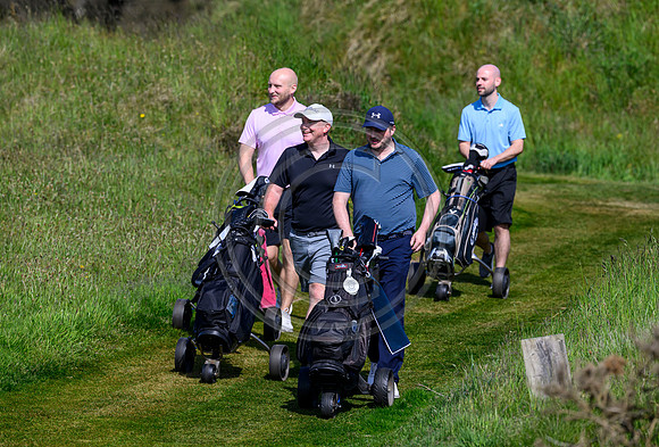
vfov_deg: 3.2
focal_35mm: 440
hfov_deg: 4.7
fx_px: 8100
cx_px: 365
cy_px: 204
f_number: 5
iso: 500
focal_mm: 400
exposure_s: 1/5000
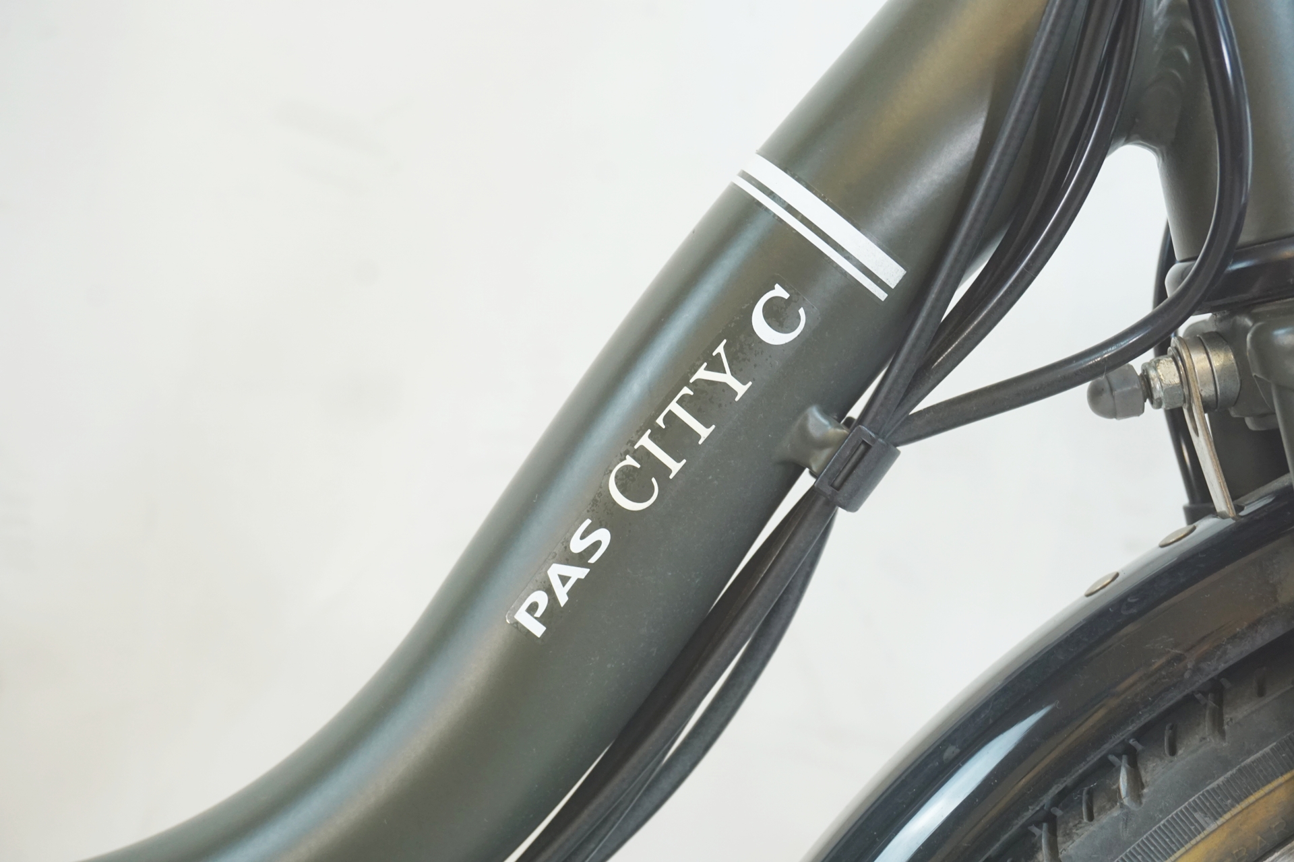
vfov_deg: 27.3
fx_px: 1779
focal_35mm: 50
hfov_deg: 40.0
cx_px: 647
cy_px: 431
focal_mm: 33
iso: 800
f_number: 6.3
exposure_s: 1/40
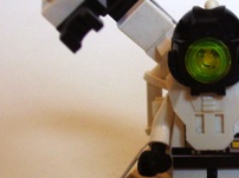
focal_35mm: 140
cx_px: 206
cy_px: 113
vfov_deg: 10.6
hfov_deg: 14.0
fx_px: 965
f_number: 3.4
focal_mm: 8.6
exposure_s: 1/15
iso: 160
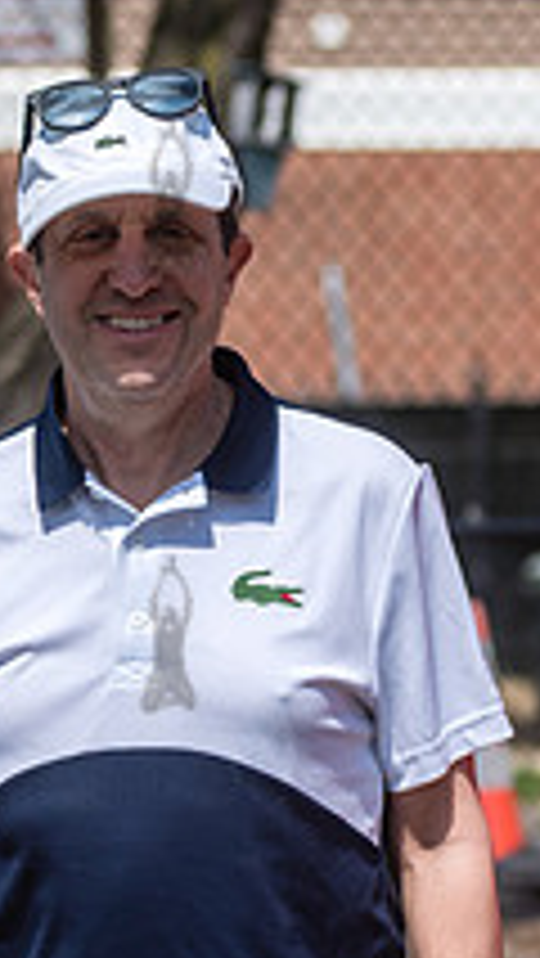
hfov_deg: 5.0
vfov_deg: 8.9
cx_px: 166
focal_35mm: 241
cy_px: 632
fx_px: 6127
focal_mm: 80
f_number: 4
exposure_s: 1/2000
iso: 100
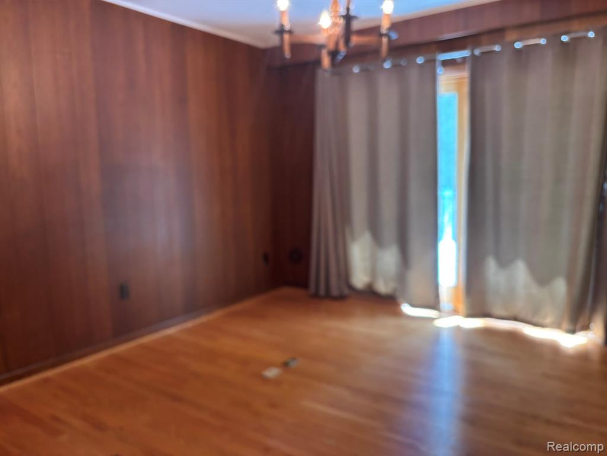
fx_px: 456
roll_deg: +0.9
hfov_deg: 67.3
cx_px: 304
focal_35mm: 26
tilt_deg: -5.5
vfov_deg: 53.1
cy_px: 228
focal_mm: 5.96
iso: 250
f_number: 1.6
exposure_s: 1/60
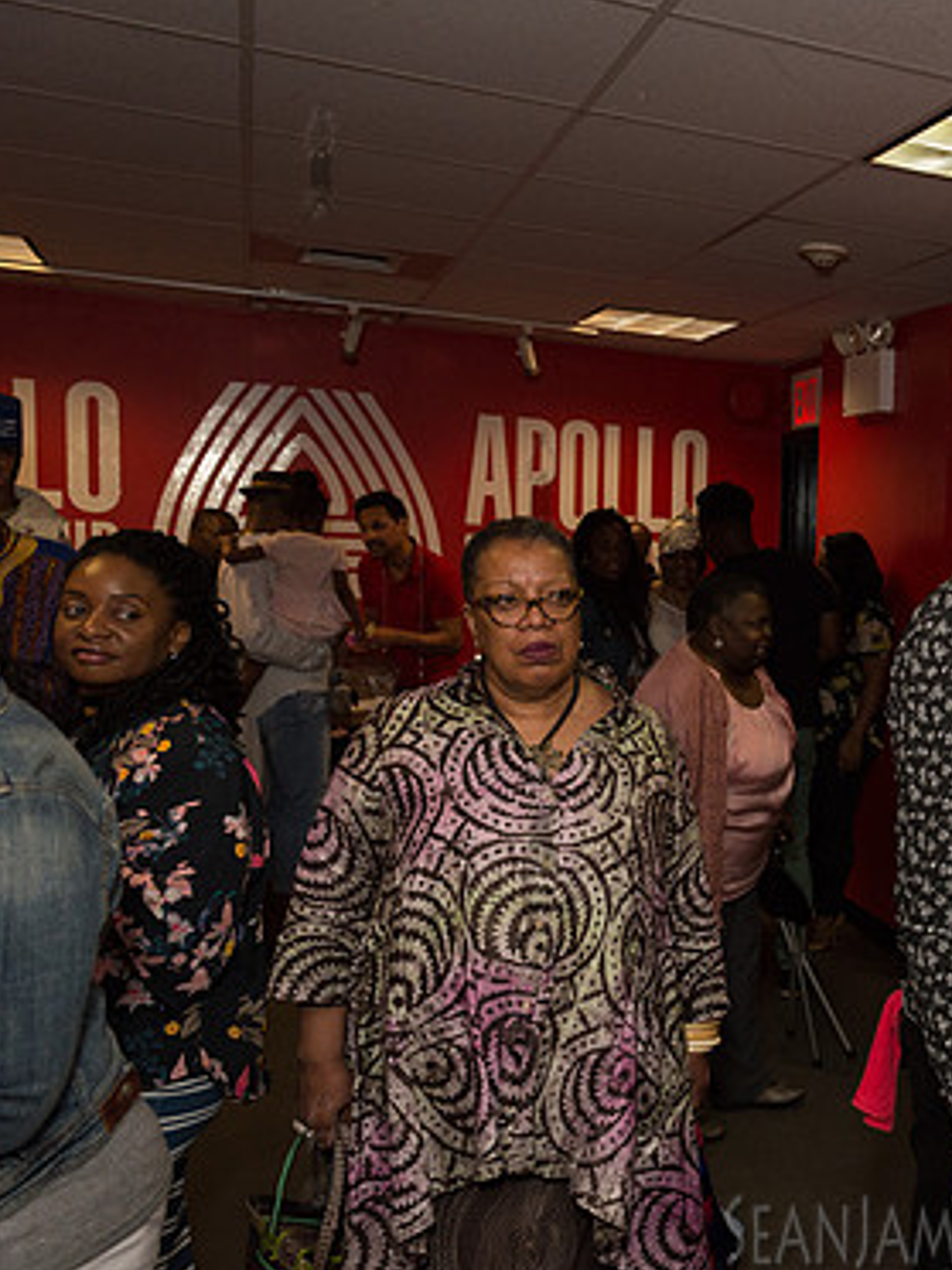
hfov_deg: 35.4
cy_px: 654
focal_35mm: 36
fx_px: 1320
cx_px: 979
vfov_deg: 51.3
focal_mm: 24
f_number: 4
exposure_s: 1/640
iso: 1600
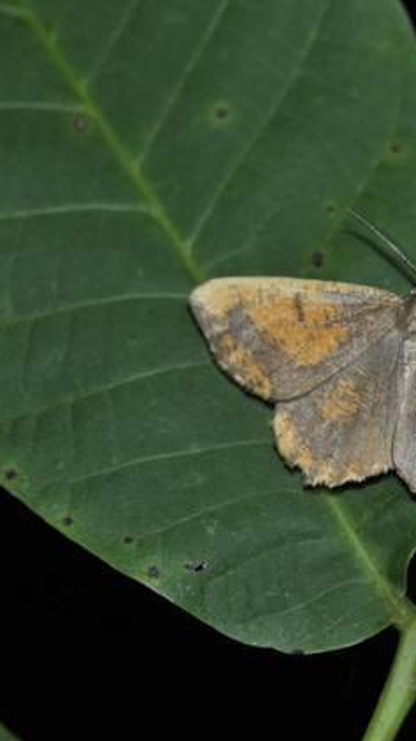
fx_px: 4904
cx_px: 439
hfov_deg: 4.8
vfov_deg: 8.6
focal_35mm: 250
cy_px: 371
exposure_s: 1/60
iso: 640
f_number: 9
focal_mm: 105
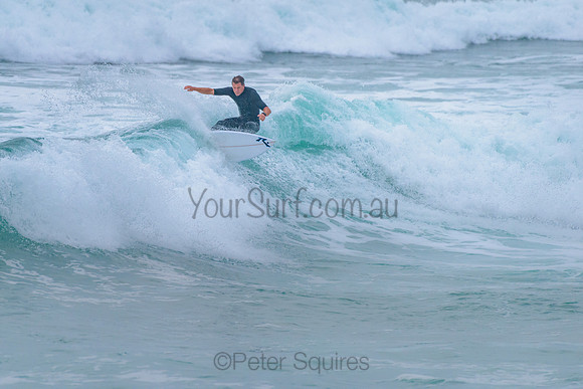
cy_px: 151
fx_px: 9912
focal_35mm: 612
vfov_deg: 2.2
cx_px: 226
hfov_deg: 3.4
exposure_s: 1/2000
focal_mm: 500
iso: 1250
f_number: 5.6
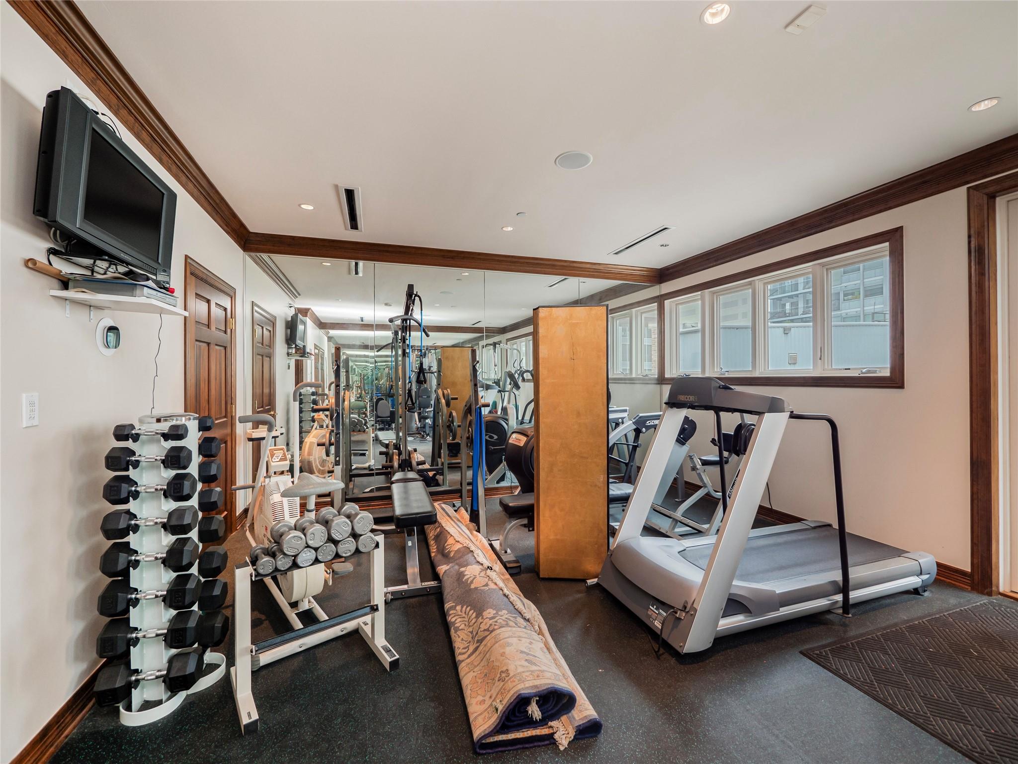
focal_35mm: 14
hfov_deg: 102.1
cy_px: 382
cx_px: 509
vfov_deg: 85.7
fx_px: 412
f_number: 4.5
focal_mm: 7
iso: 200
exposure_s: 1/250
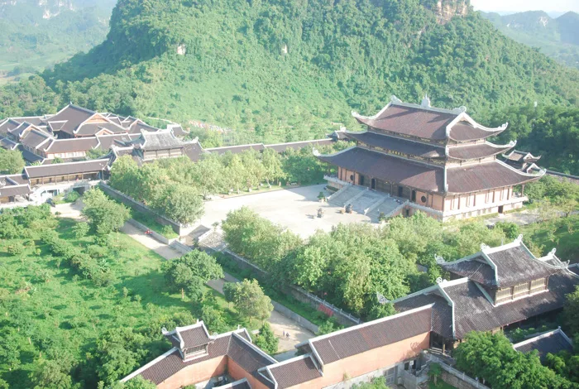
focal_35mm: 45
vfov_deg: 30.0
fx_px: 725
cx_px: 290
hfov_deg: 43.5
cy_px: 194
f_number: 5
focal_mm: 30
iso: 800
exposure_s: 1/1000
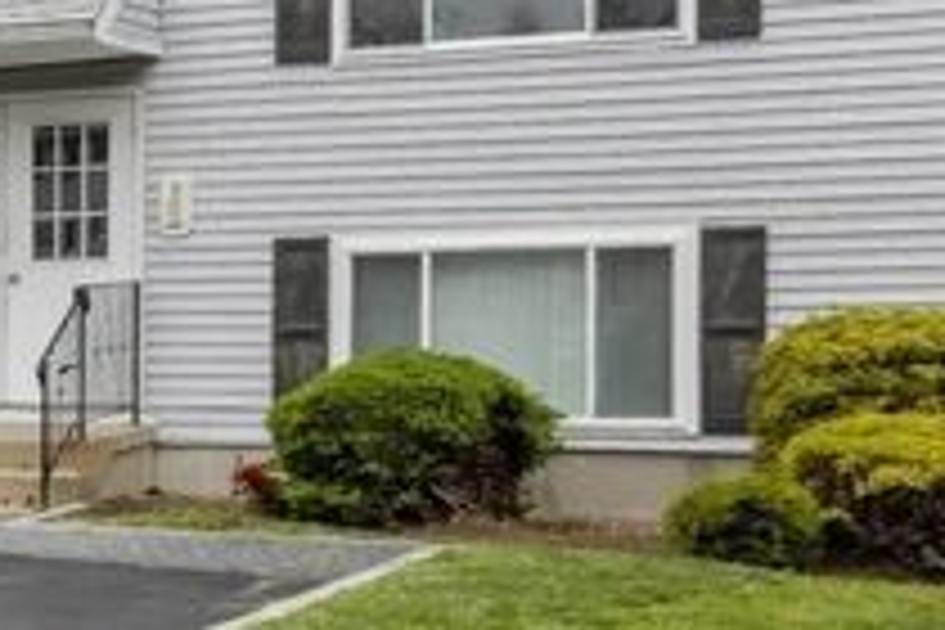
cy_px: 295
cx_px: -27
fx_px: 2047
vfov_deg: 17.5
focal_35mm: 78
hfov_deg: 24.6
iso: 100
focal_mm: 16
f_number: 22
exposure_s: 1/8
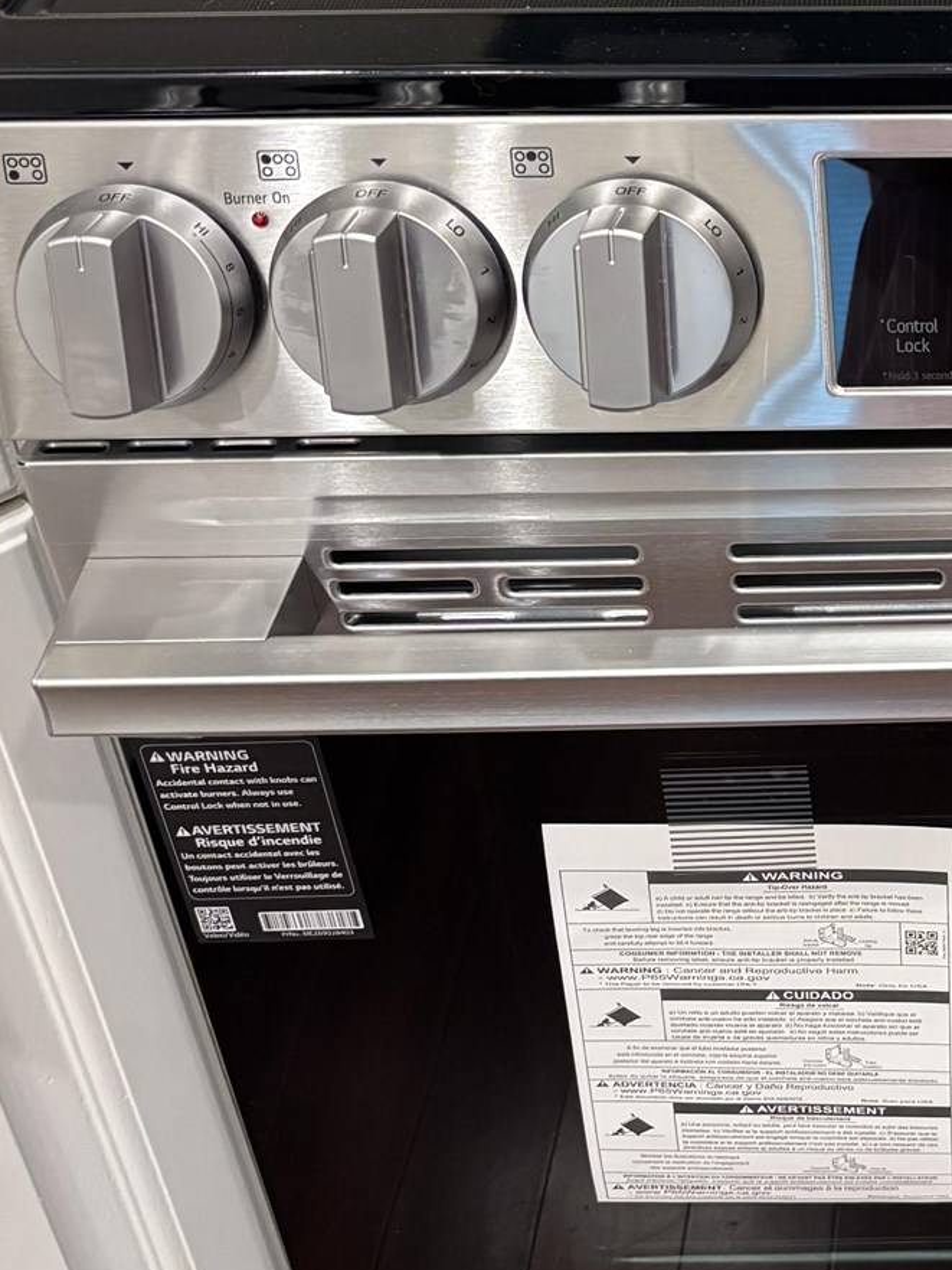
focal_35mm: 68
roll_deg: +0.1
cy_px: 473
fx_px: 2493
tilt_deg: -35.5
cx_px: 1210
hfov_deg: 20.0
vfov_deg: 28.4
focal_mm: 5.96
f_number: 1.6
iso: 250
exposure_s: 1/60
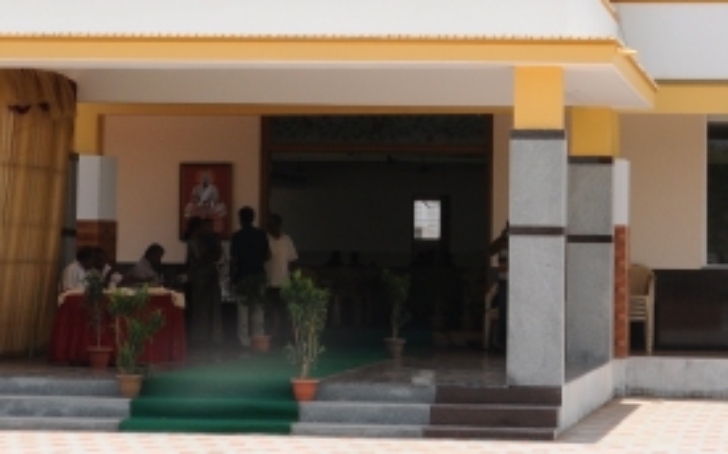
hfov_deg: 16.8
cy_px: 59
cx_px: 456
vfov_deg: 10.5
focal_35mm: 124
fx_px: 2458
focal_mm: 28
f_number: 18
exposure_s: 1/100
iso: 250
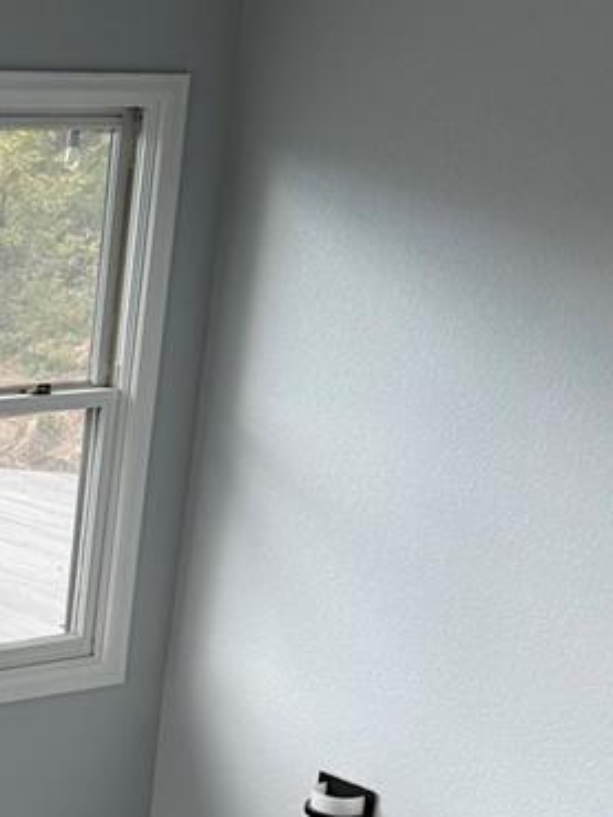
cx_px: -281
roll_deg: -1.5
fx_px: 1841
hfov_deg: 17.2
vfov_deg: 24.2
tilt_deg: -19.0
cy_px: 759
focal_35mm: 78
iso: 50
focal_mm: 6.76
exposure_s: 1/121
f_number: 1.78
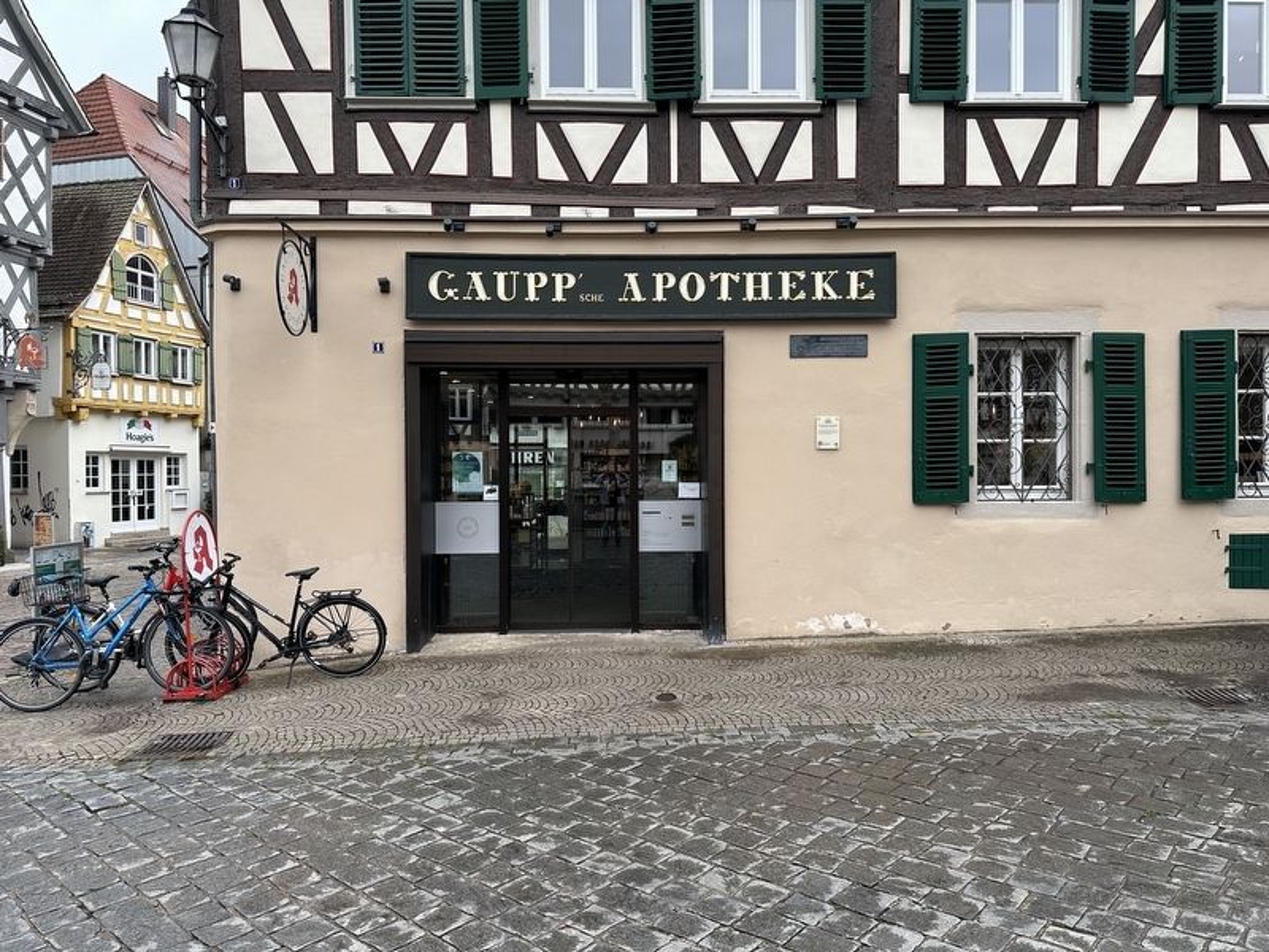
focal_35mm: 24
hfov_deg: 71.6
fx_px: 880
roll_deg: -0.2
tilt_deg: -0.9
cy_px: 476
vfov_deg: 56.8
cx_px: 634
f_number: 1.78
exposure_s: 1/816
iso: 80
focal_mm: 6.86
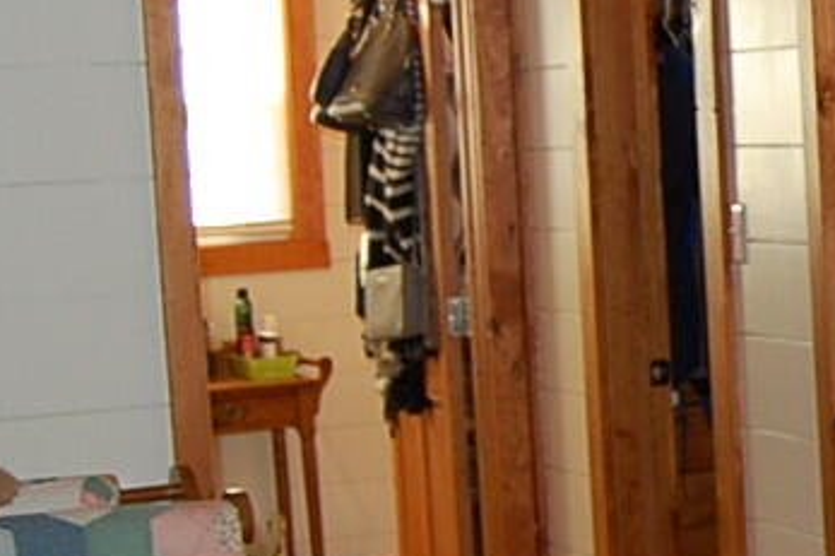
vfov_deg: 11.7
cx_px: 1246
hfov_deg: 16.1
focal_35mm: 117
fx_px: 2712
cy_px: 332
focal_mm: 18
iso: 400
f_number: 3.5
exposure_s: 1/60
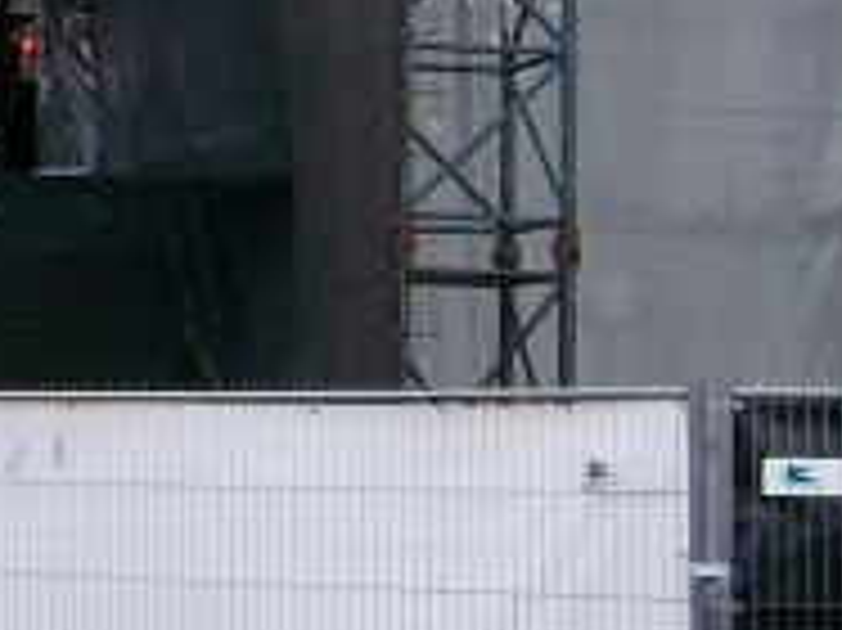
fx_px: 3743
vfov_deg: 9.6
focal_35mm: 154
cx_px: -536
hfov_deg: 12.1
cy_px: 140
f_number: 2.7
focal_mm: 6
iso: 80
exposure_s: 1/592
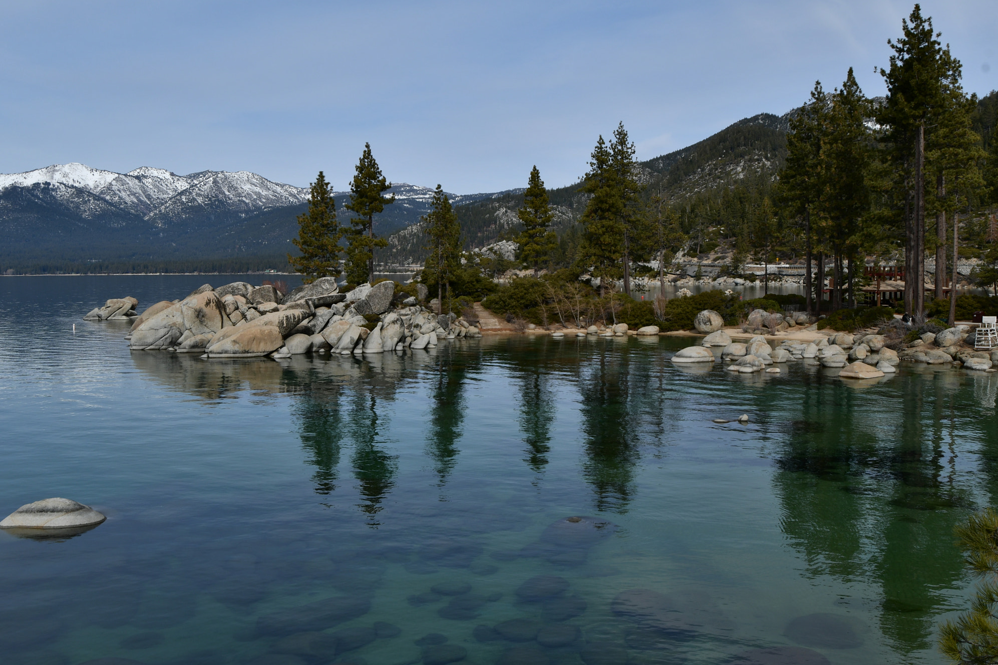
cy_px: 335
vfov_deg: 35.9
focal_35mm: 37
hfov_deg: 51.9
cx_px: 501
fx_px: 1025
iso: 100
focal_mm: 24
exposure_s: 1/320
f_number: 11
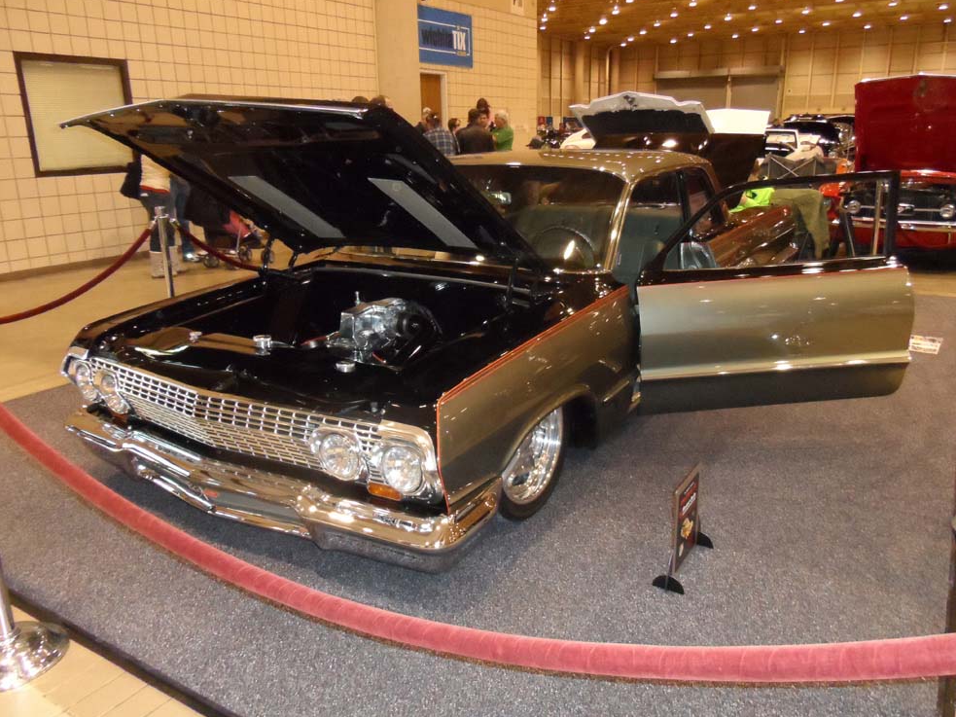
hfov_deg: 69.4
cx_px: 497
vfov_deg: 54.9
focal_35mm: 25
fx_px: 690
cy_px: 345
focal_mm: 4
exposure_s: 1/30
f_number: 3.2
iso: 640
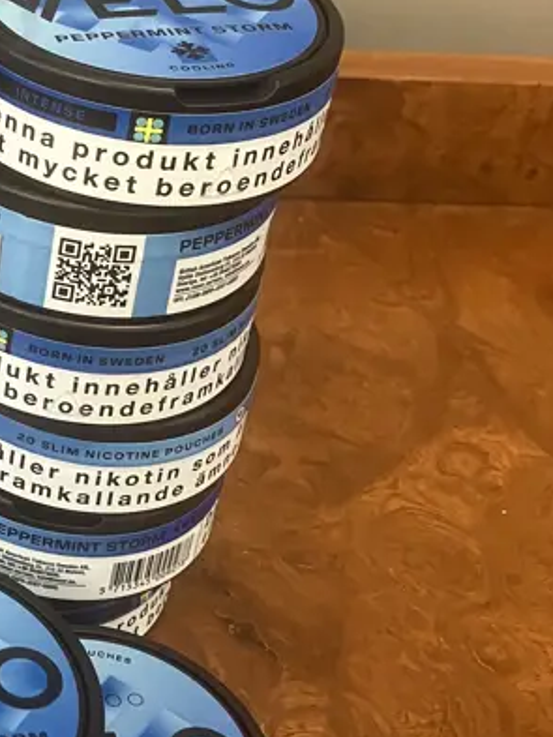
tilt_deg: -32.1
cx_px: -148
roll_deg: -4.8
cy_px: 223
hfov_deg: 18.8
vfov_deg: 26.5
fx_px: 1554
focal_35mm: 73
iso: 250
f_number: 1.8
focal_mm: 3.99
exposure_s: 1/50
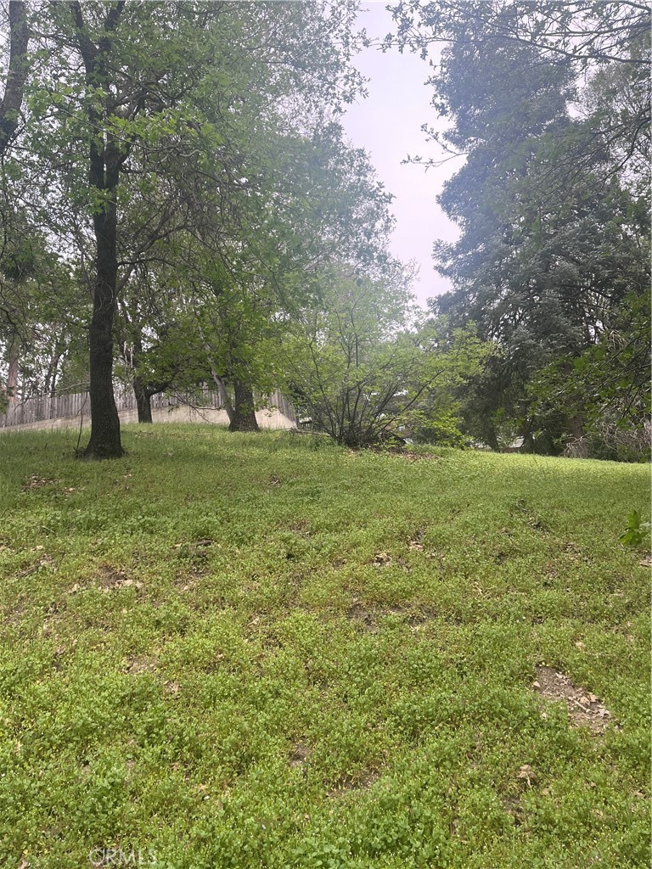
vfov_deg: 67.3
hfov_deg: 53.1
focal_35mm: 26
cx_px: 326
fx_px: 653
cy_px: 434
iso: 50
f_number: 1.6
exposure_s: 1/761
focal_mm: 5.1
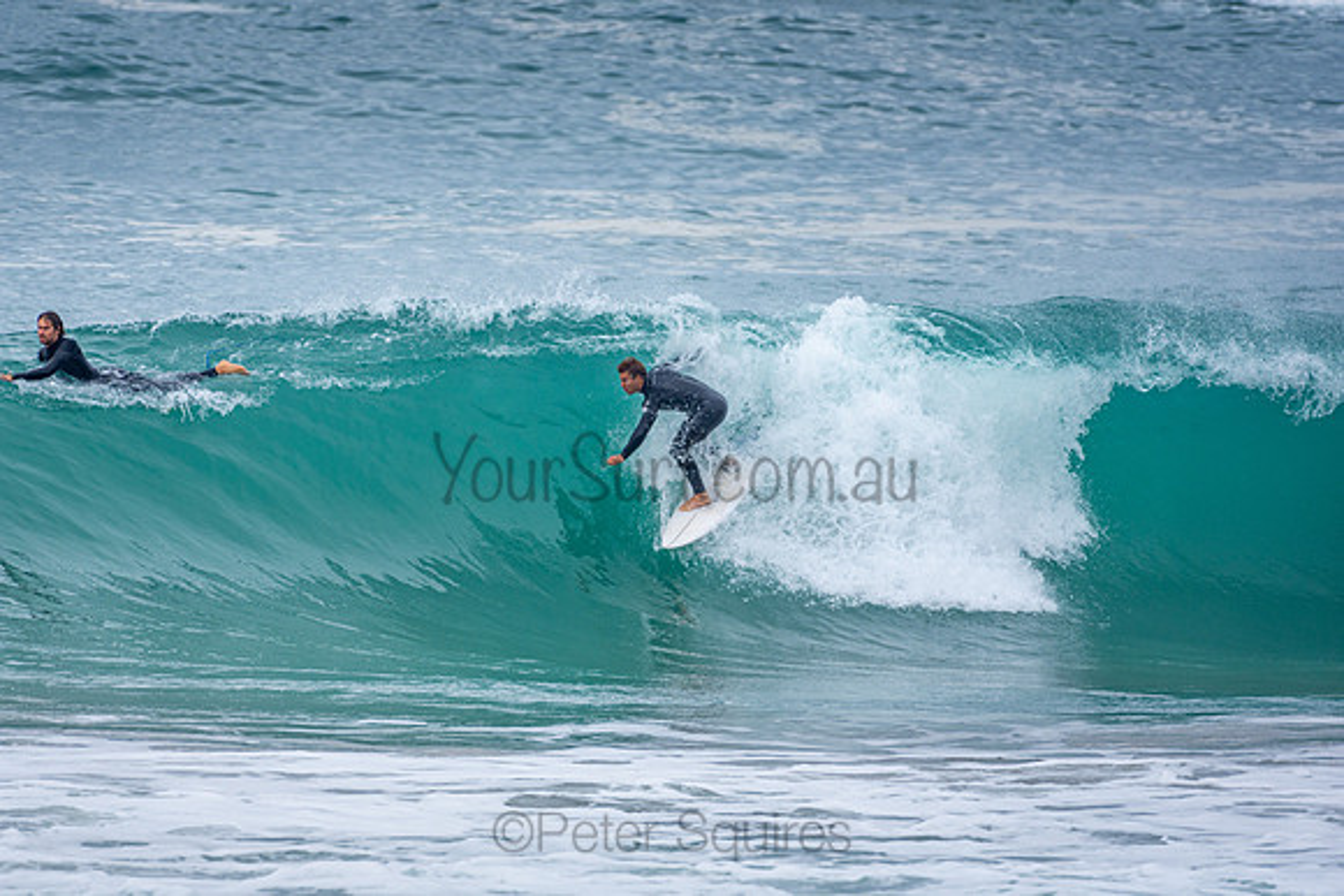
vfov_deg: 1.8
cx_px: 672
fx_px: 28005
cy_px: 448
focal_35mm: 750
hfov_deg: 2.7
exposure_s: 1/500
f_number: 5.6
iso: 125
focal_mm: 500
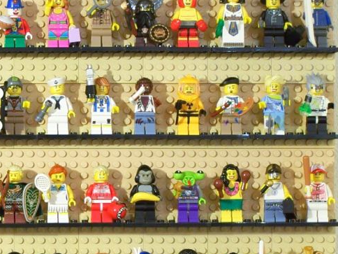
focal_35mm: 222
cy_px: 151
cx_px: -8
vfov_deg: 6.7
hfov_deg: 8.9
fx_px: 2168
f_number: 3.2
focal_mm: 17.5
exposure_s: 1
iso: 80
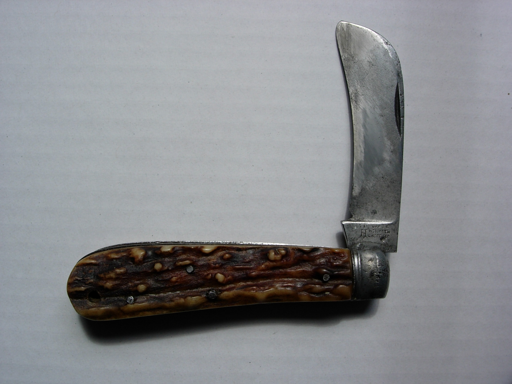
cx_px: 256
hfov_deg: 49.0
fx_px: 562
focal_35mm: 38
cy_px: 192
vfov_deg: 37.7
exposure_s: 1/456
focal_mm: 7.8
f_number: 4.8
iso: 64
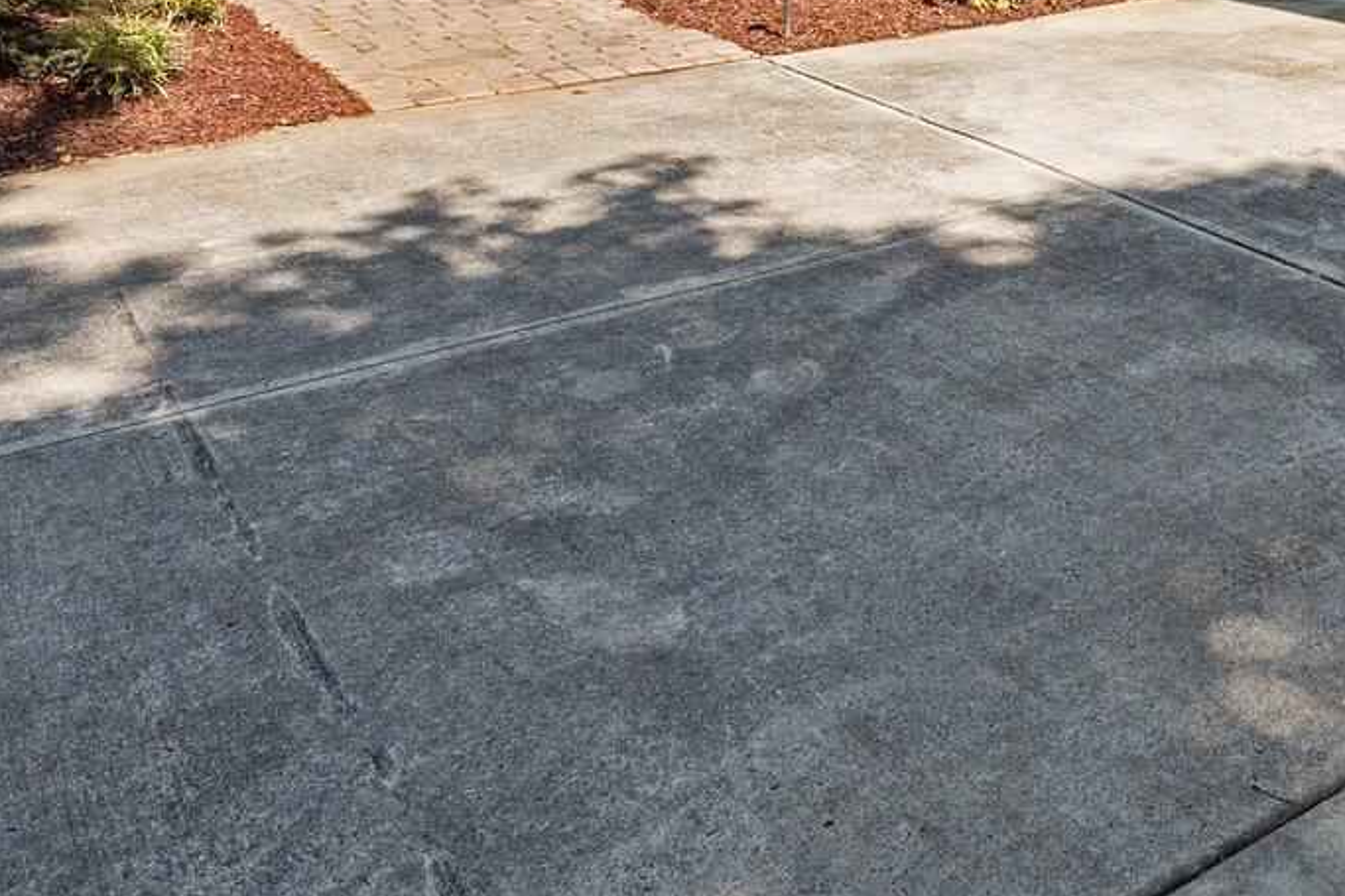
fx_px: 1569
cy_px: -357
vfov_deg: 25.8
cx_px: 1191
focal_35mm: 42
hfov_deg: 42.8
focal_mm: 14
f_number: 7.1
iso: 400
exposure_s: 1/500
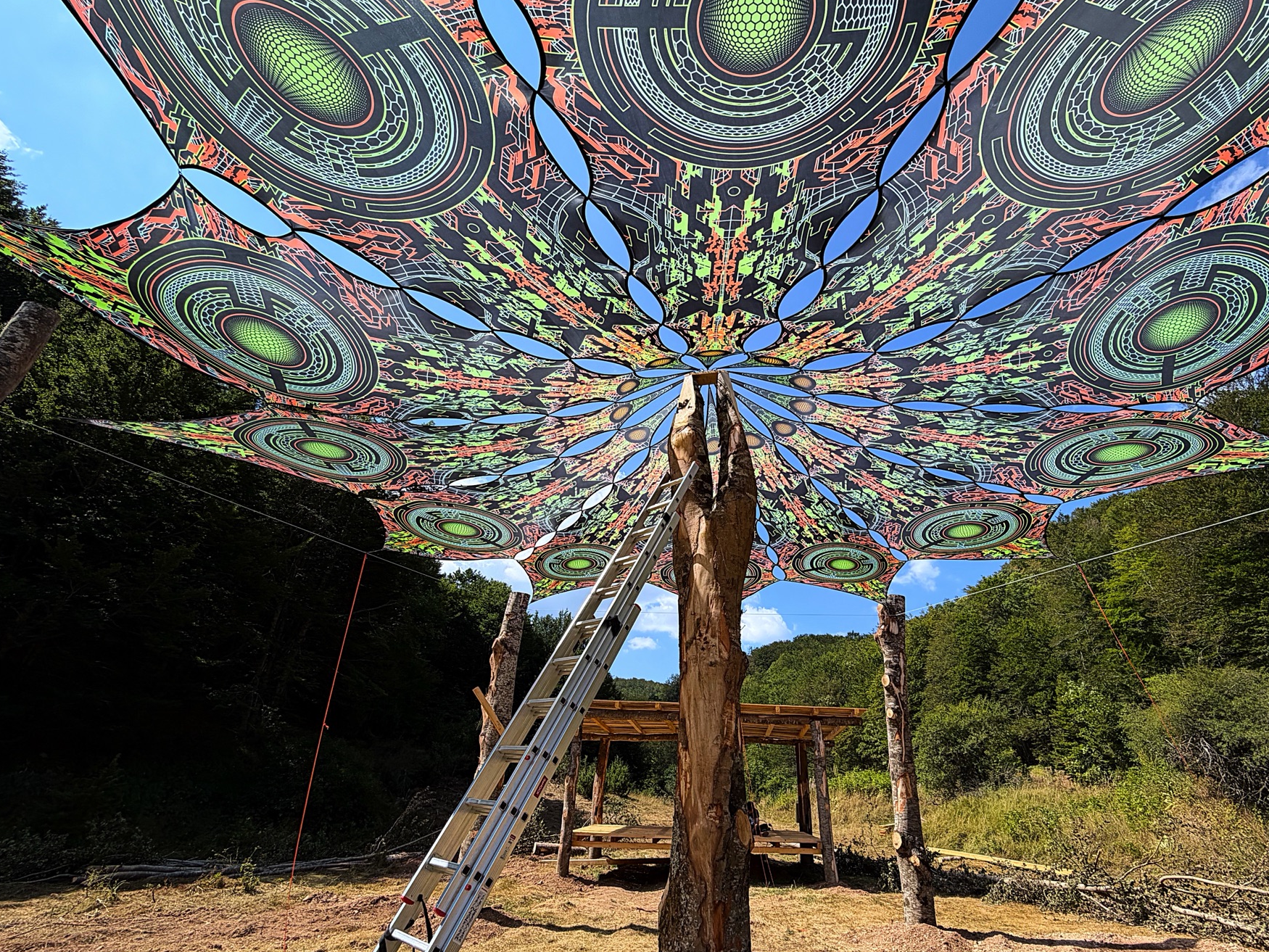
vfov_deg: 78.0
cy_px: 504
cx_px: 703
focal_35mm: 16
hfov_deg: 94.1
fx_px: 587
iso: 25
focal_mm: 2.22
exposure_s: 1/770
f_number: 2.2
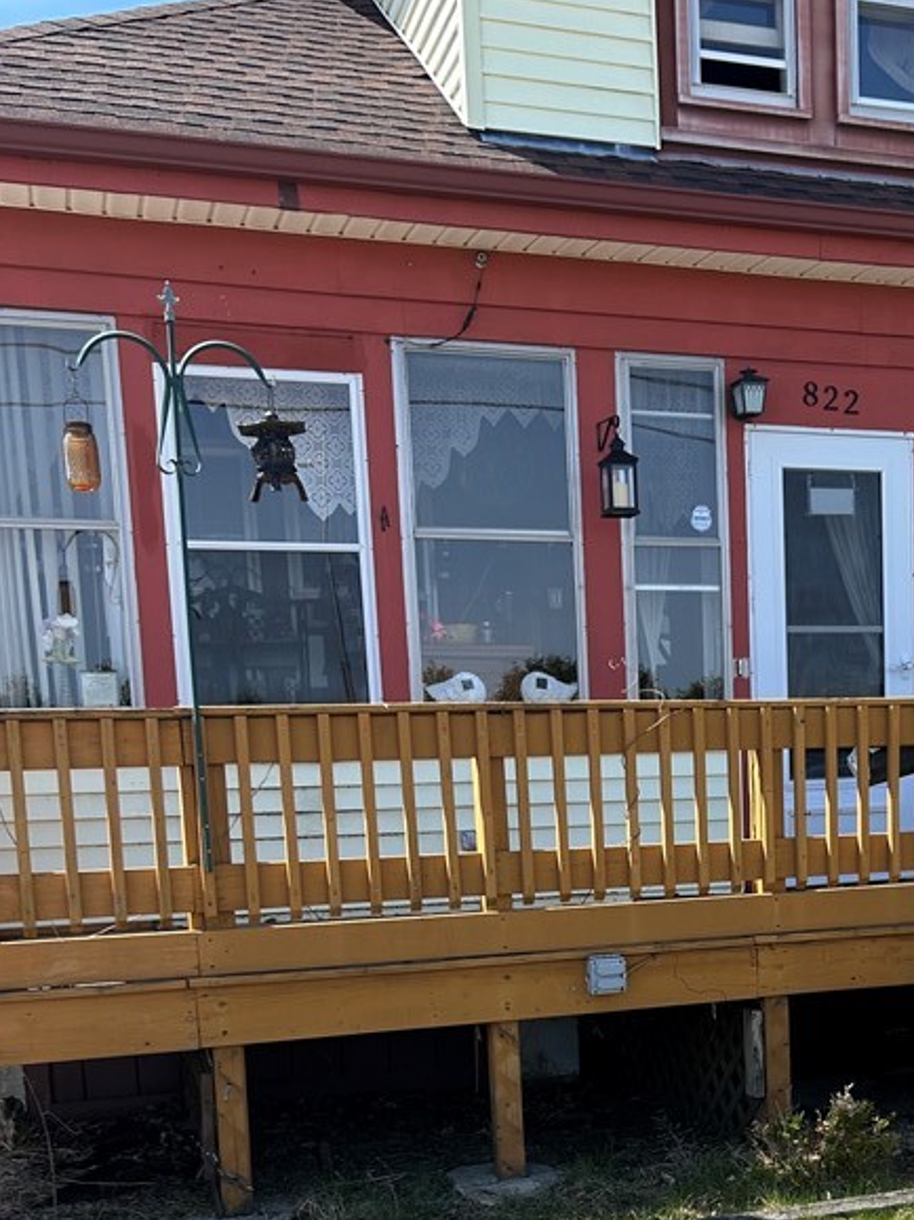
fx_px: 1620
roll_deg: +2.3
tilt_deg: -7.9
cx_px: 716
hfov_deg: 30.8
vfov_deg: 39.3
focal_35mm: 46
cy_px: 1007
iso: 50
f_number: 1.5
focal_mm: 5.7
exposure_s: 1/1669
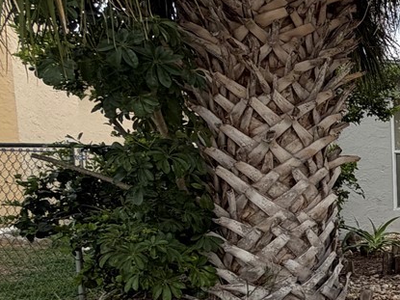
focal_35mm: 54
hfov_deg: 23.4
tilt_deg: -6.4
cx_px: 678
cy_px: 232
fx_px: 624
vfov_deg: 26.6
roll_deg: -0.3
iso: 40
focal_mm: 2.22
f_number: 2.2
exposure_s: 1/664
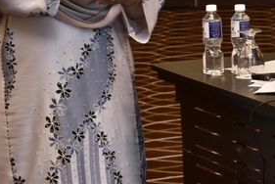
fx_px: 1698
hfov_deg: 9.2
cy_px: -24
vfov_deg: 6.2
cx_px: 295
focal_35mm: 222
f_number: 6.3
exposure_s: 1/50
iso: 1000
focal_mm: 52
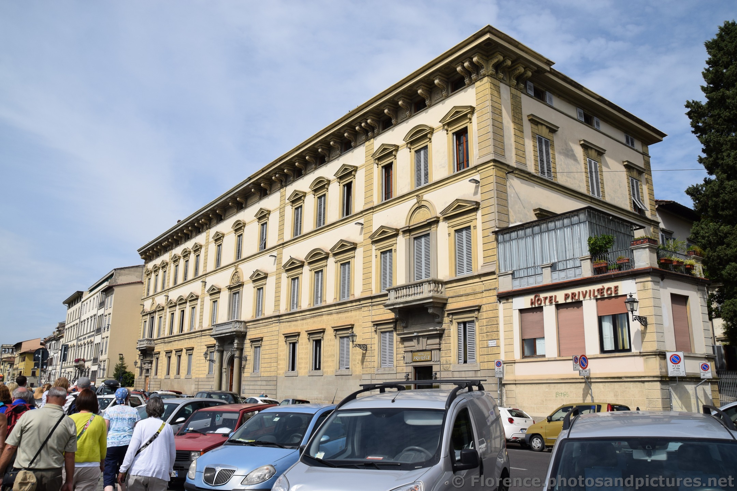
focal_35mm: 27
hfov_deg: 67.4
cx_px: 368
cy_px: 246
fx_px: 553
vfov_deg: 47.9
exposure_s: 1/500
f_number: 11
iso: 200
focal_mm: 18
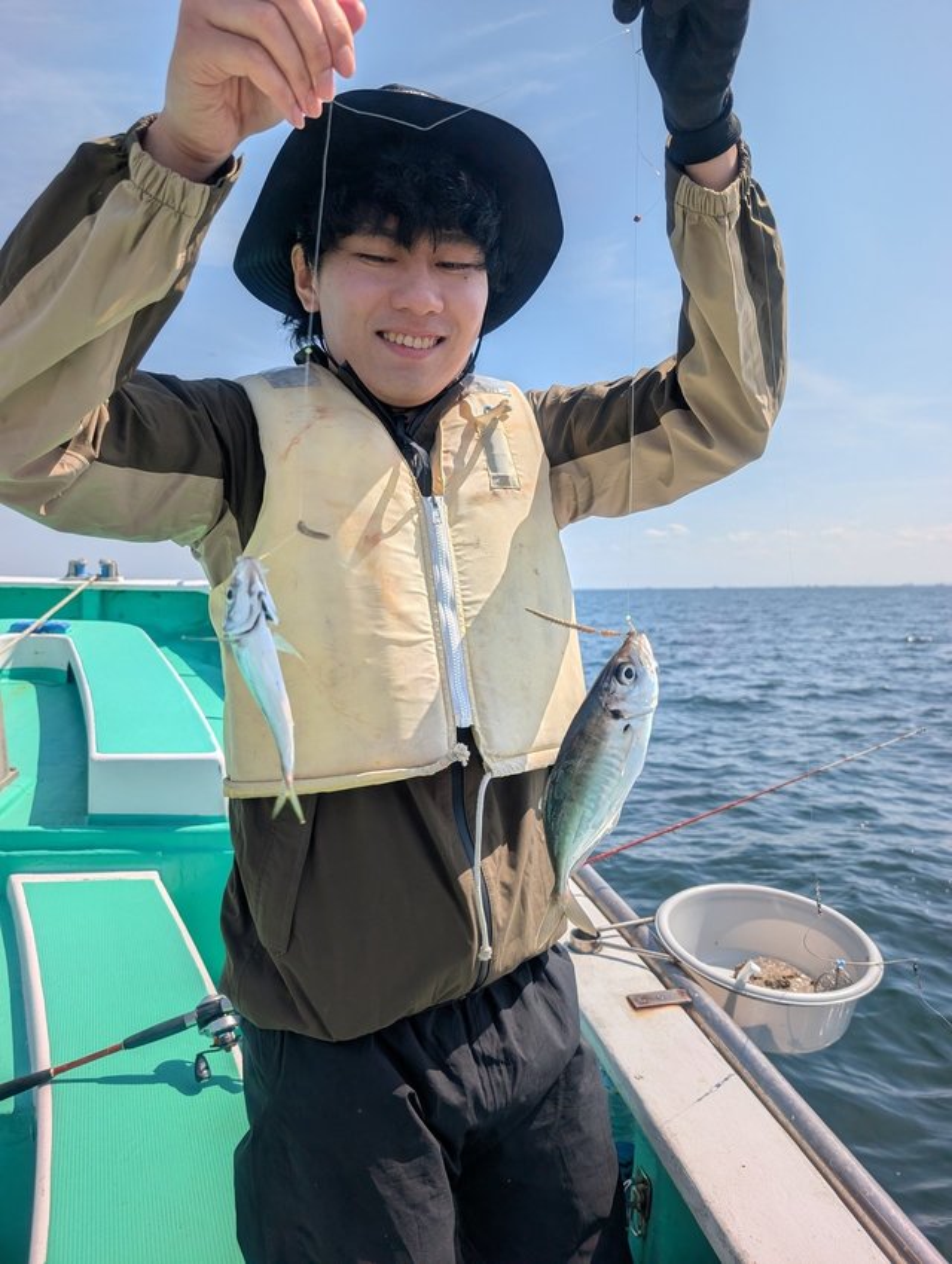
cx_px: 476
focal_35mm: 24
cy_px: 632
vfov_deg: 71.5
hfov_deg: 56.9
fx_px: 878
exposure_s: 1/1603
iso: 19
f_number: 1.68
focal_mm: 6.9
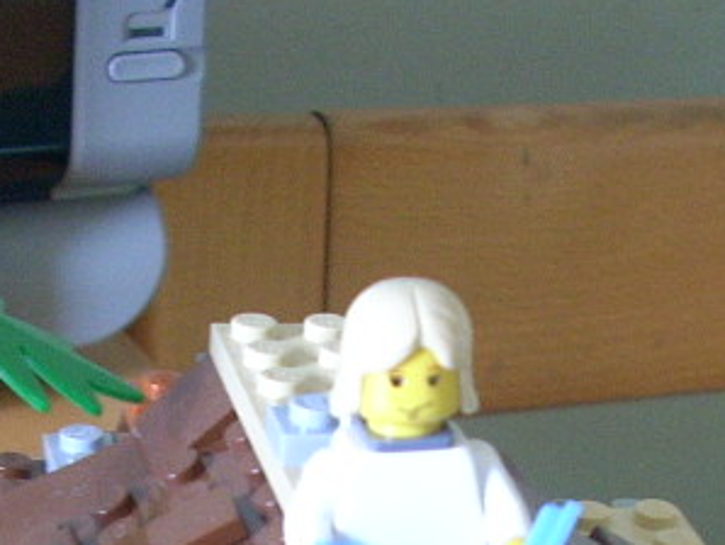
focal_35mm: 127
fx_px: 2662
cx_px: 265
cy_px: 849
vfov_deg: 11.2
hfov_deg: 15.5
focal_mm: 6.2
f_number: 2.8
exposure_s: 1/21.2
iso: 200
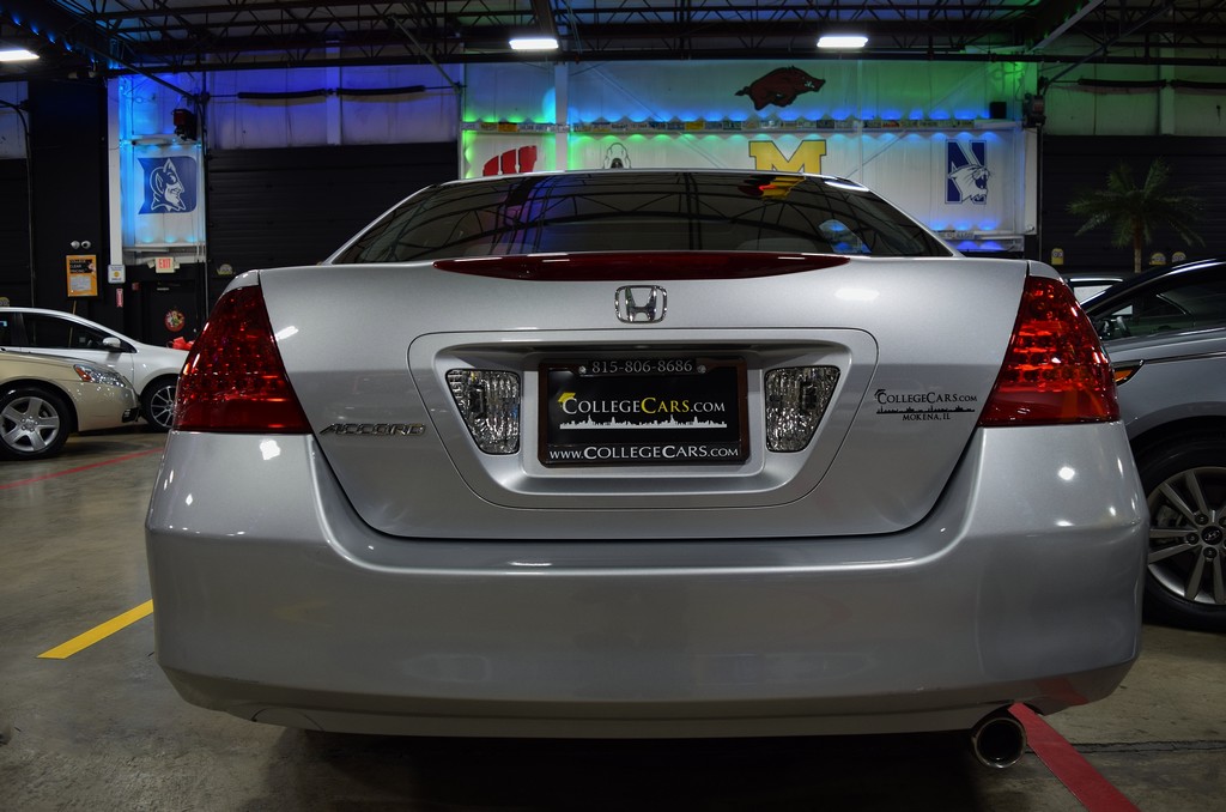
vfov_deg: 47.7
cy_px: 406
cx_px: 613
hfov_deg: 67.5
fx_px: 917
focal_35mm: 27
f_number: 4
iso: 400
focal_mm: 18
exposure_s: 1/80
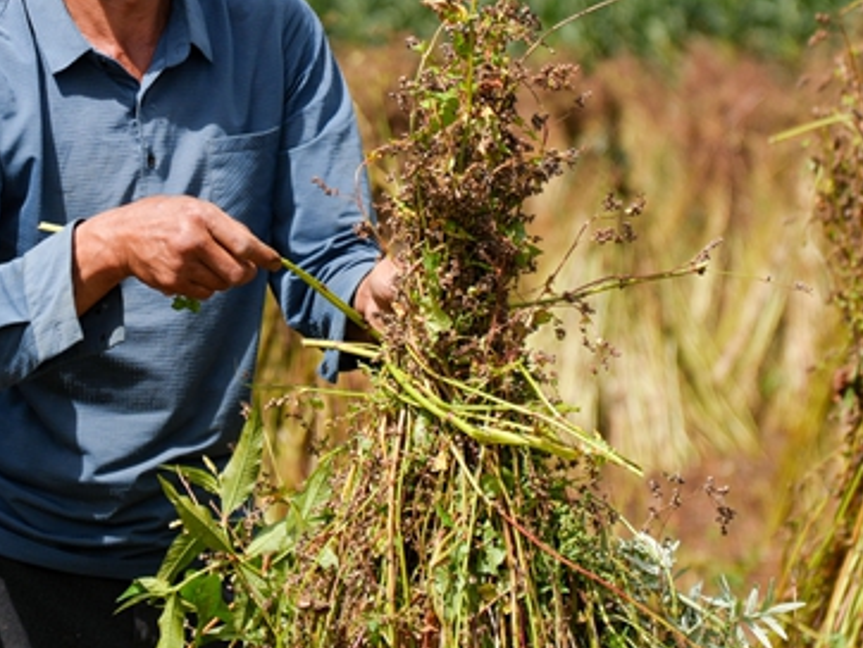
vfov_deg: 6.7
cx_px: 277
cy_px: 156
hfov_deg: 8.9
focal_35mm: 223
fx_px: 5563
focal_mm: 70
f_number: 2.8
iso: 100
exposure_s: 1/2000
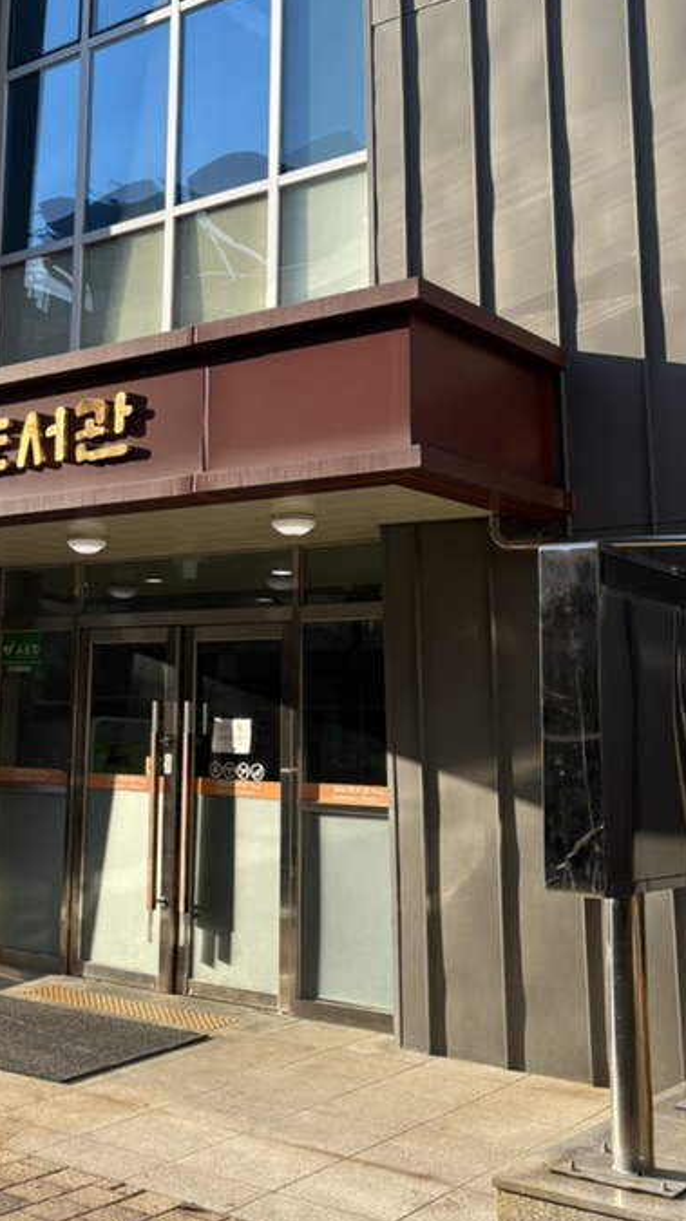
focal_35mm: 43
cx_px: 110
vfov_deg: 47.2
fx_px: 1392
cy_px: 510
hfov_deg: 27.0
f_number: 1.6
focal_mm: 5.96
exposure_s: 1/1364
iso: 50
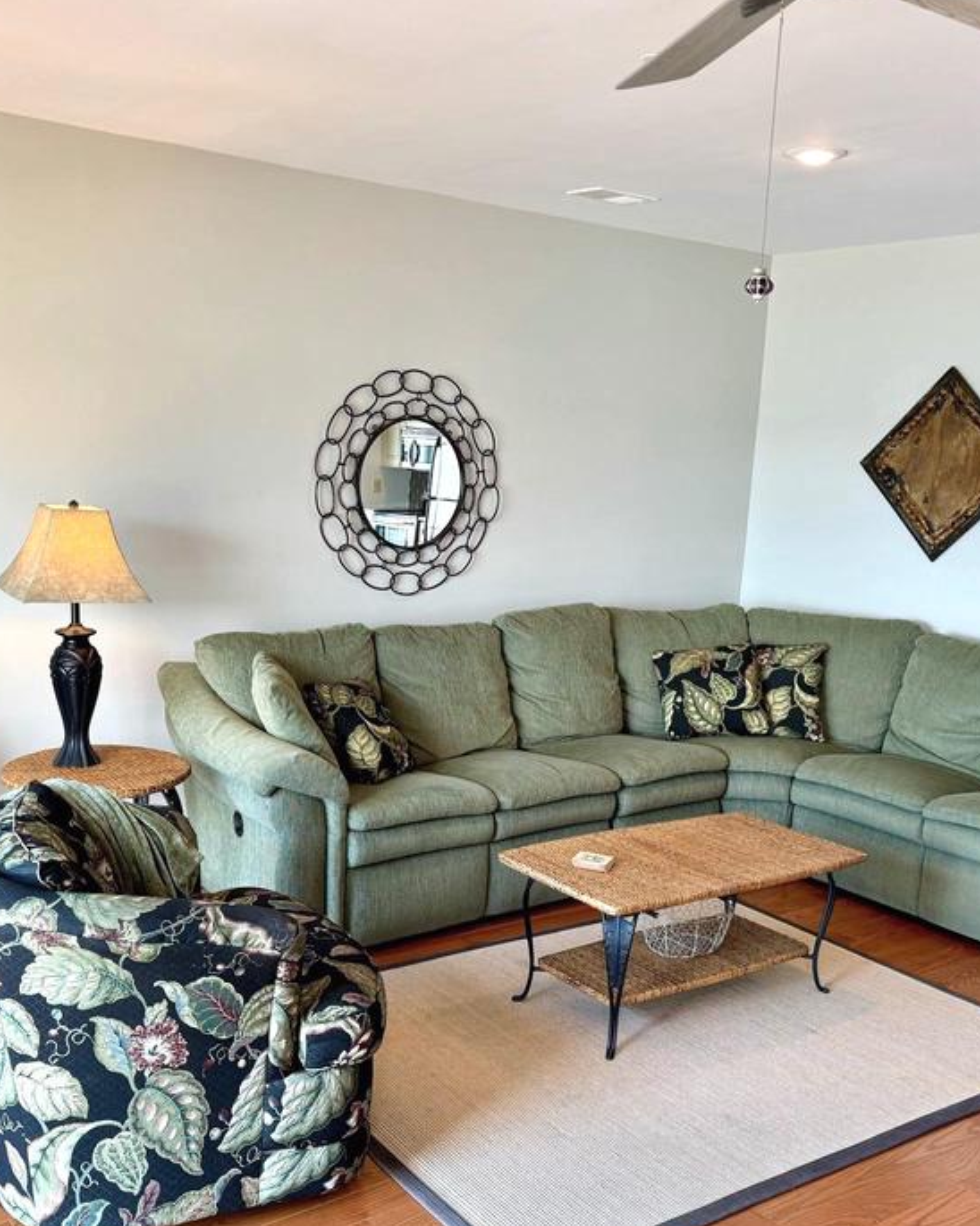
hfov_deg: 42.2
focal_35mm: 35
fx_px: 1269
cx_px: 461
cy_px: 677
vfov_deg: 51.4
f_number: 1.78
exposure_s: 1/120
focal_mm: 6.76
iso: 125
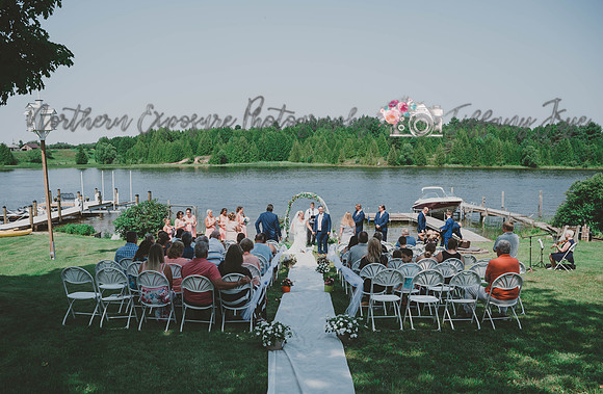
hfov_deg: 66.8
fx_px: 457
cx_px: 293
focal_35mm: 27
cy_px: 224
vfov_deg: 46.5
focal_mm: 24
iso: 100
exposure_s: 1/320
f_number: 6.3
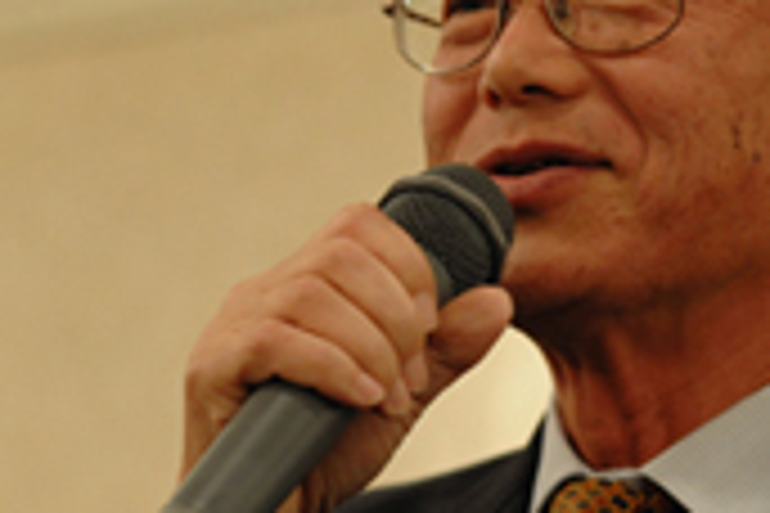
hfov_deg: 11.0
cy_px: 81
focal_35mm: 187
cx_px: 626
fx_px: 3999
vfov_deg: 7.3
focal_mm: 50
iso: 1100
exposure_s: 1/100
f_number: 2.8
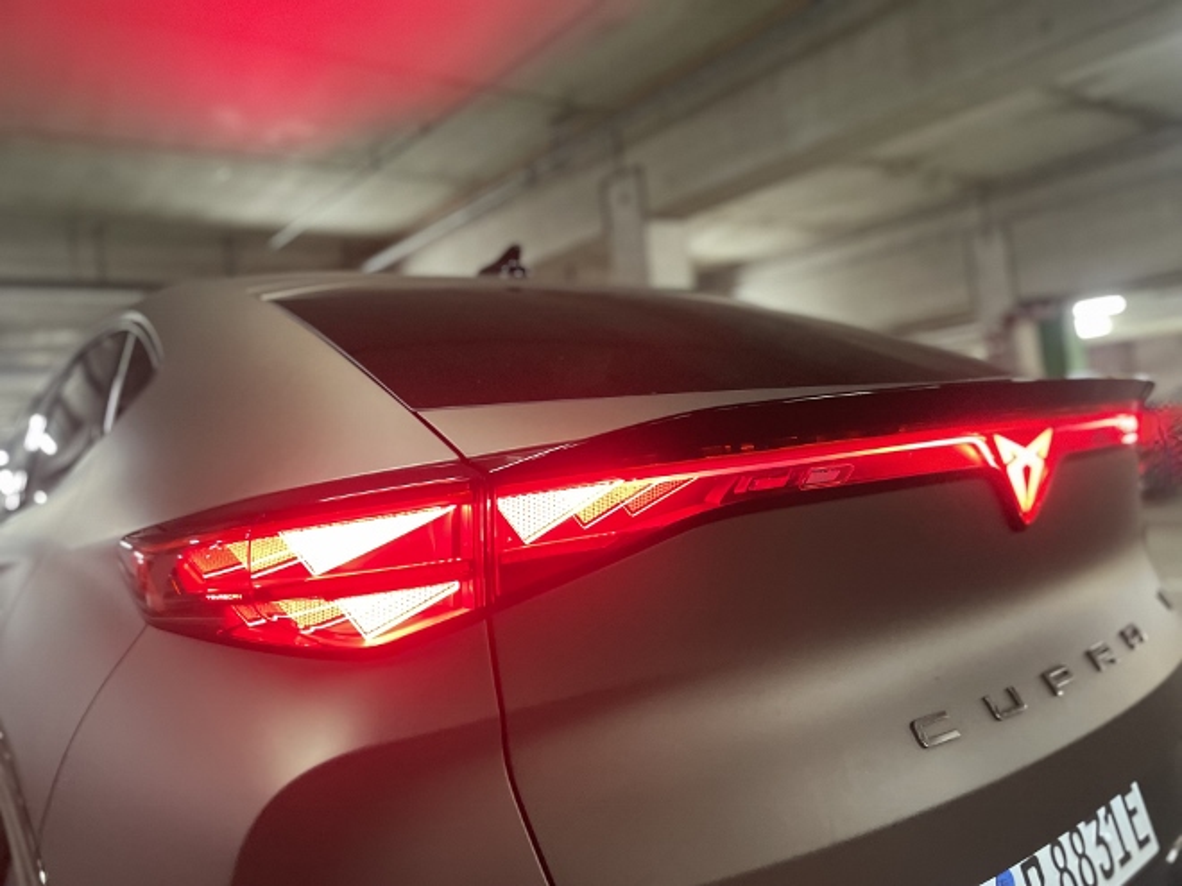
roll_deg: +8.2
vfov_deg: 53.1
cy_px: 443
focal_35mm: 26
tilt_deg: +0.8
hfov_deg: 67.3
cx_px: 591
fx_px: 888
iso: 500
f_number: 1.6
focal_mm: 4.2
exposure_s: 1/38
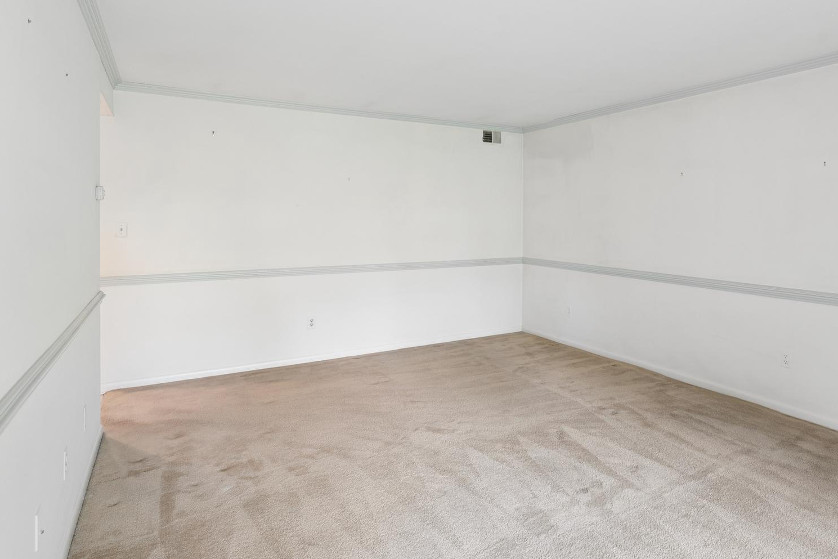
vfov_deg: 56.9
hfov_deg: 77.2
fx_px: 512
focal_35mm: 22
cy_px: 229
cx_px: 523
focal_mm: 16
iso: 500
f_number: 8
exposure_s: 1/13
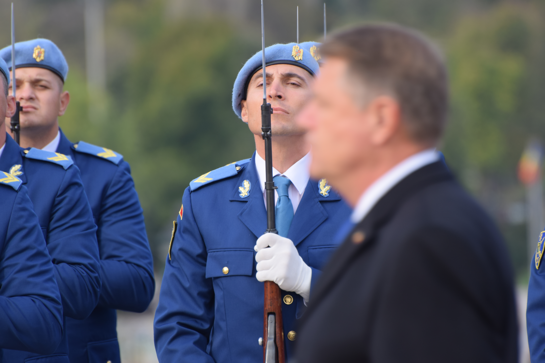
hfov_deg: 4.6
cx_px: 272
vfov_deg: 3.1
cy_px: 182
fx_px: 6812
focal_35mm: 450
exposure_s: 1/160
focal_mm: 300
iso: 160
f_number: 5.6
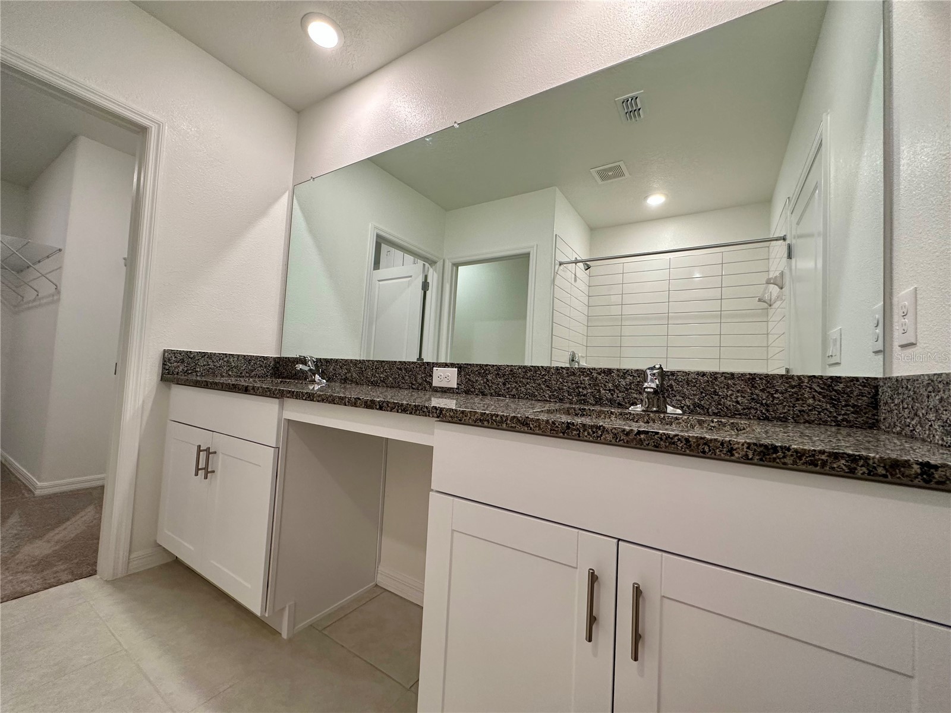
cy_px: 356
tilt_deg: +2.2
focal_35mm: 14
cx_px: 476
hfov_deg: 102.1
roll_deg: -2.8
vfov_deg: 85.7
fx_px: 385
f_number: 2.2
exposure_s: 1/120
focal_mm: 2.22
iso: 200
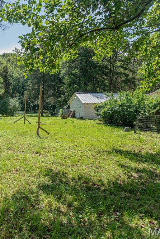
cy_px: 118
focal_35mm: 26
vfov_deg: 69.4
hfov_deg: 42.9
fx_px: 173
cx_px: 1
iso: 100
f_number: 3.5
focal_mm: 17
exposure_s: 1/640
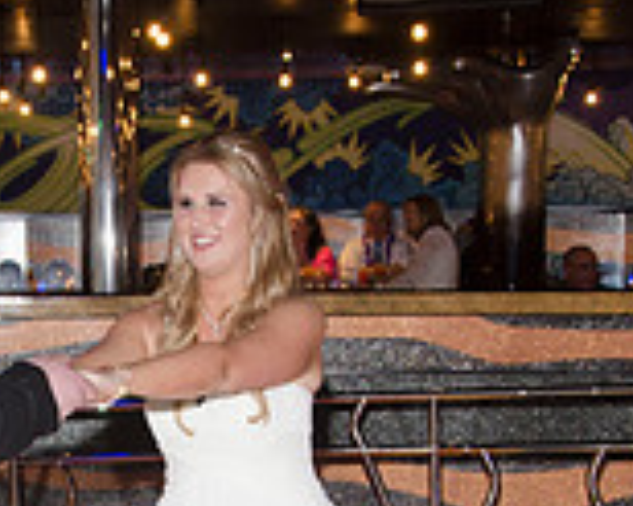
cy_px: 547
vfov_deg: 13.6
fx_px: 2078
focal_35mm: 111
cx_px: 86
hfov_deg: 17.1
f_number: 5.6
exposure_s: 1/60
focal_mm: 27
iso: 400
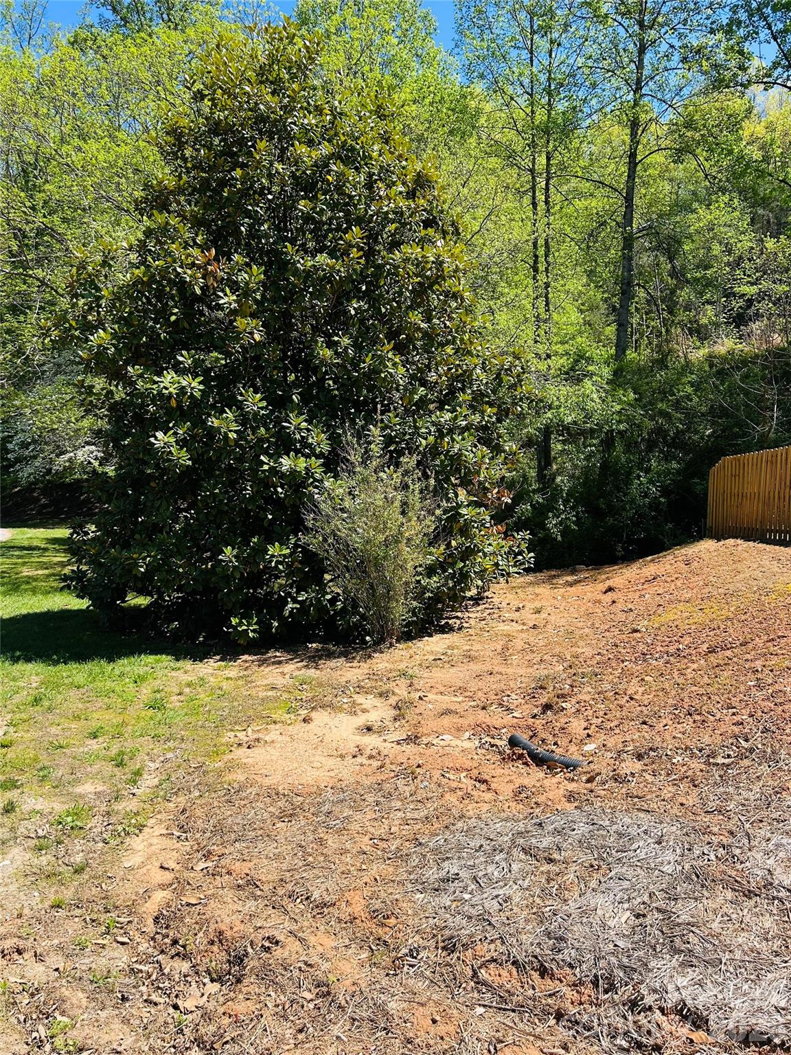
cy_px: 528
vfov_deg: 67.3
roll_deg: -0.2
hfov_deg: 53.1
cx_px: 396
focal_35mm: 26
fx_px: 792
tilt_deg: -4.3
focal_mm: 5.7
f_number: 1.5
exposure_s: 1/2299
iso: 50
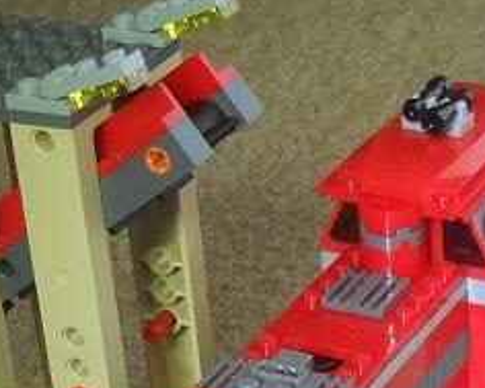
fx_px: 1896
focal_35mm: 132
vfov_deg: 11.1
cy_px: 651
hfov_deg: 14.4
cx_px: 462
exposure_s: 1/2
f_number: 3.2
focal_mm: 6.3
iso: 200
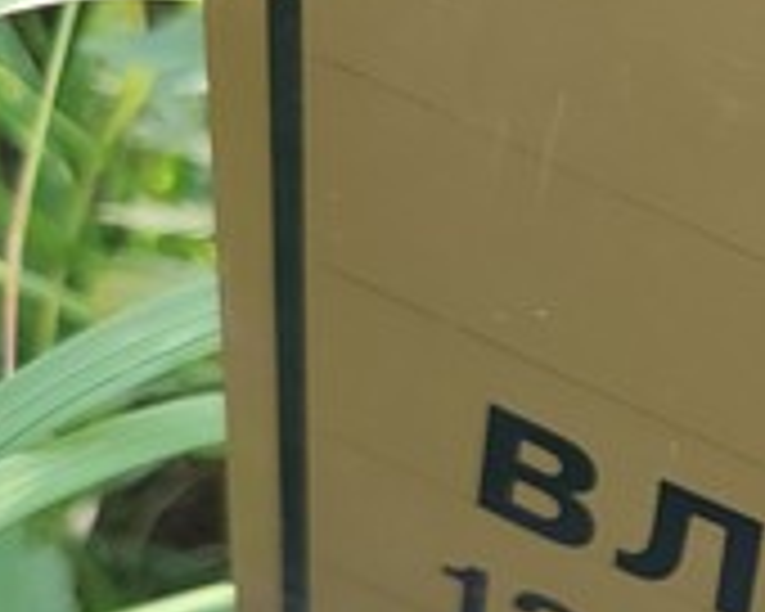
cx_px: 1350
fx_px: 2604
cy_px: 423
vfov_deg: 13.4
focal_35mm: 115
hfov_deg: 14.7
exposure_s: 1/132
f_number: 1.9
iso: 50
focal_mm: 6.04
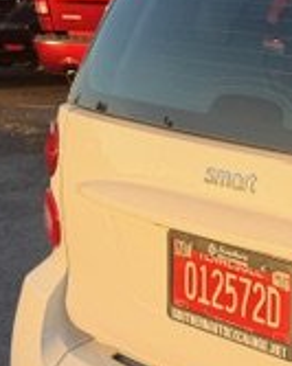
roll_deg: -0.3
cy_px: 320
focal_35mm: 90
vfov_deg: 20.9
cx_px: 468
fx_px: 975
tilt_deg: -20.3
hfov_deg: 15.4
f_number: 1.78
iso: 80
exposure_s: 1/1855
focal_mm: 6.76
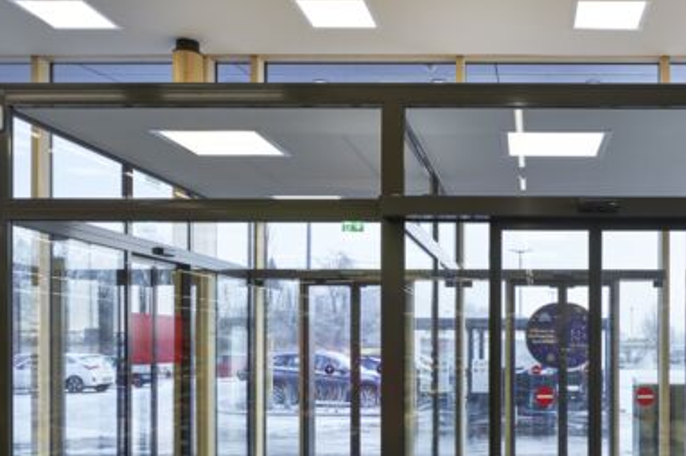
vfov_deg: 32.1
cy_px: 329
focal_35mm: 41
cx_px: 467
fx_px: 781
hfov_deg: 46.6
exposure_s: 1/20
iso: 100
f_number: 8
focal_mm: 24
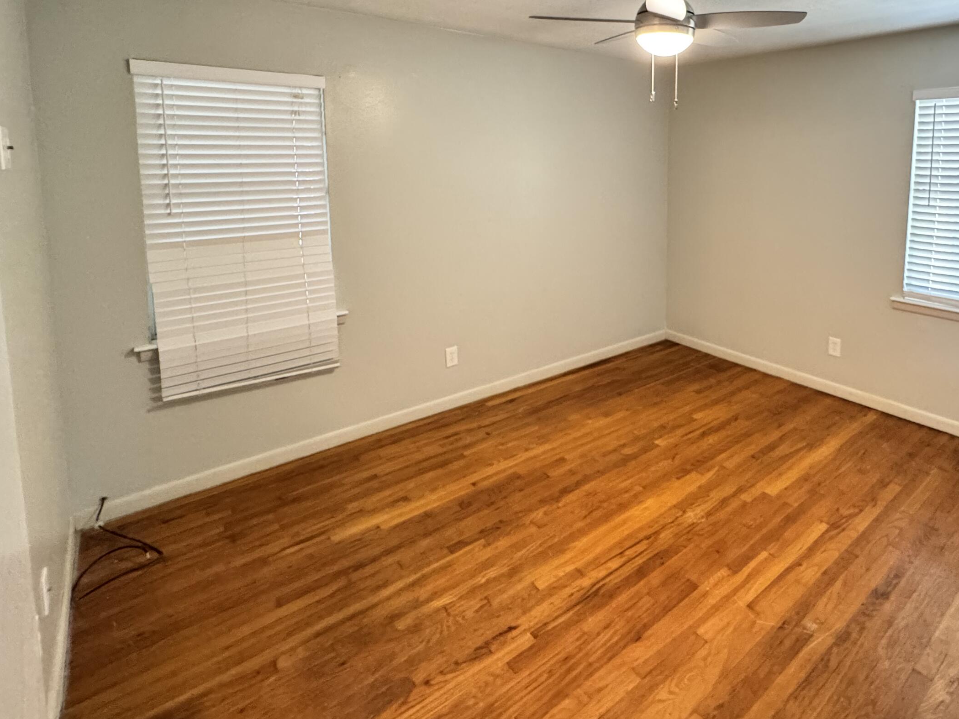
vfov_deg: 63.4
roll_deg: -0.8
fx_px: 554
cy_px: 213
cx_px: 611
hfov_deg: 79.9
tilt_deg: -4.5
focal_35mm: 20
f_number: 2.2
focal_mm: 2.22
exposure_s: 1/60
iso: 1000
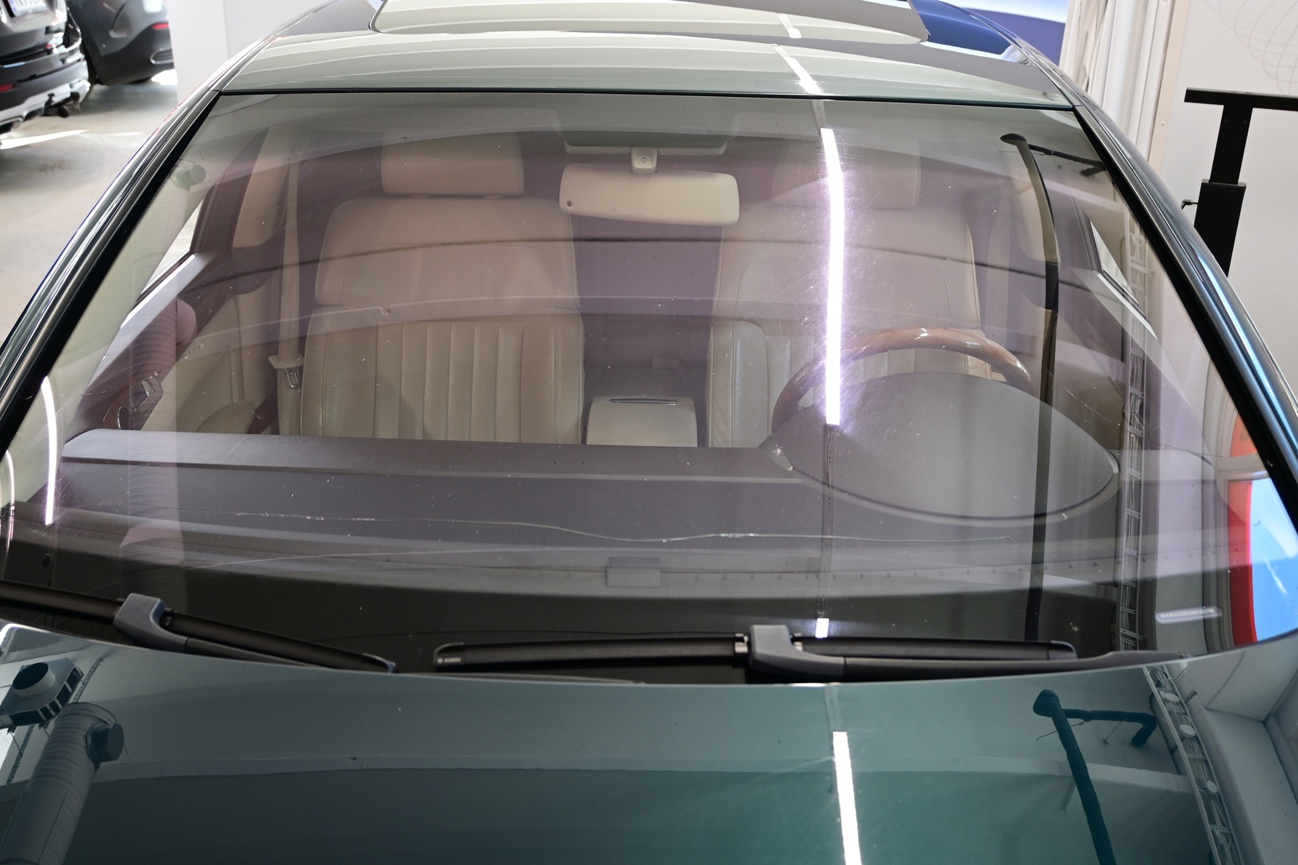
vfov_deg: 38.4
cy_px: 432
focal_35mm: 34
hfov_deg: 55.1
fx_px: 1244
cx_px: 649
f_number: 4.2
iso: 280
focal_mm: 23
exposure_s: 1/40
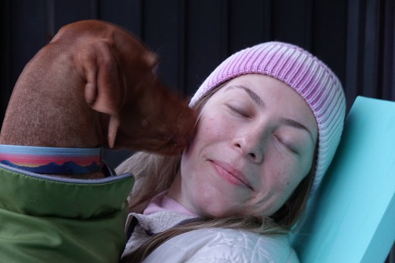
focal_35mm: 78
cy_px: 132
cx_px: 198
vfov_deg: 17.5
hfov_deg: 26.0
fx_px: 855
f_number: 4
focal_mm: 28.54
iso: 800
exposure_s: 1/10
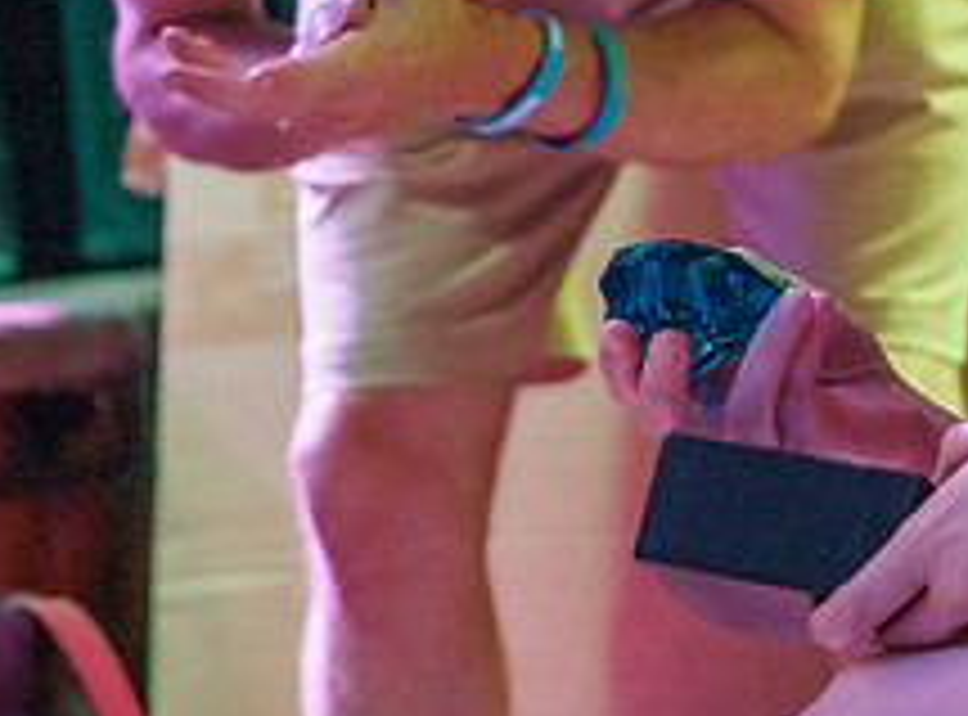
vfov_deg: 8.9
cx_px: 360
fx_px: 4563
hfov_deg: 12.1
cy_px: 34
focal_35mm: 164
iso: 3200
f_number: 2.8
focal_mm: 55
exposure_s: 1/125
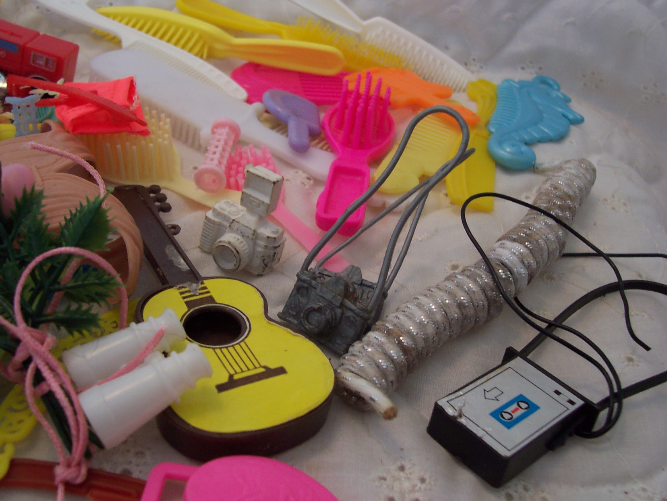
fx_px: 713
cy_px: 250
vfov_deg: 38.7
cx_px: 334
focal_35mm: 37
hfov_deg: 50.1
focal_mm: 5.6
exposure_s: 1/60
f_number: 2.8
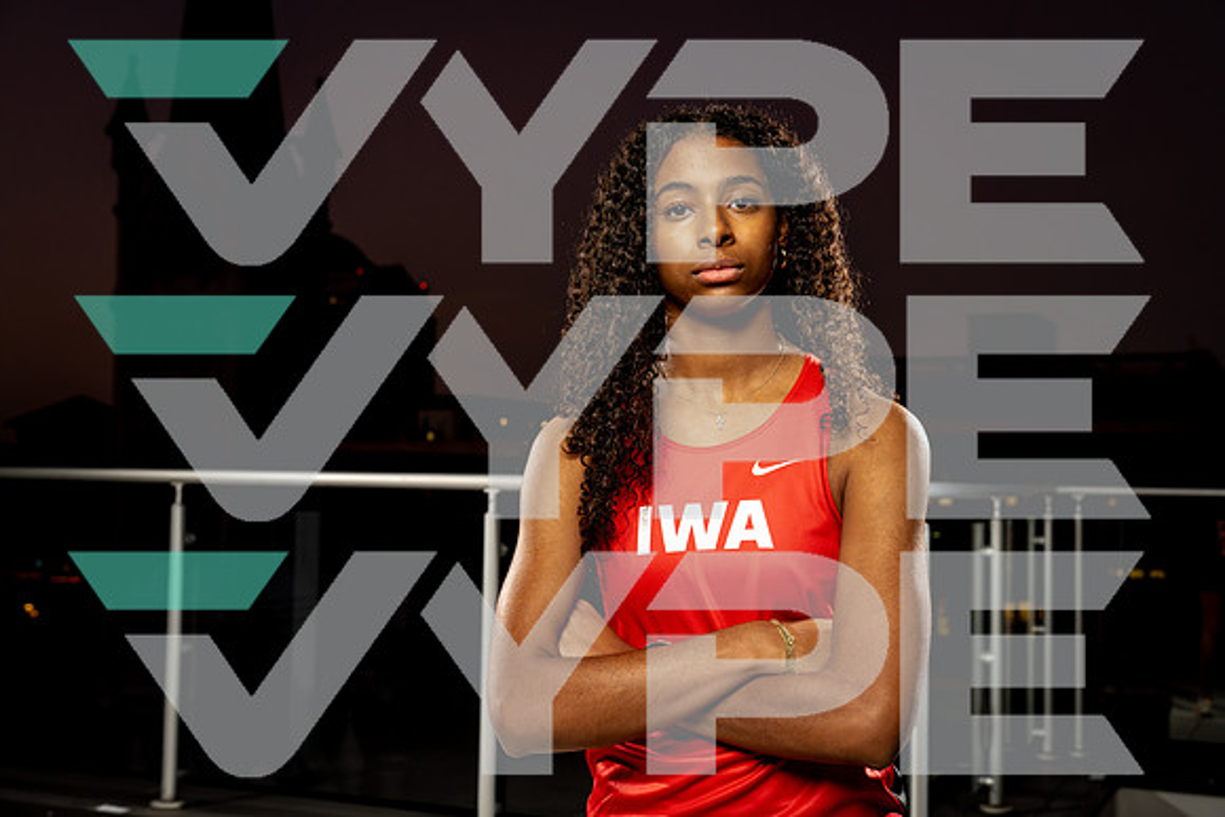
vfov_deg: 29.3
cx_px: 612
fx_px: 1566
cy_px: 408
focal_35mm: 46
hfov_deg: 42.7
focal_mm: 46
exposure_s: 1/250
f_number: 5.6
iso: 1250
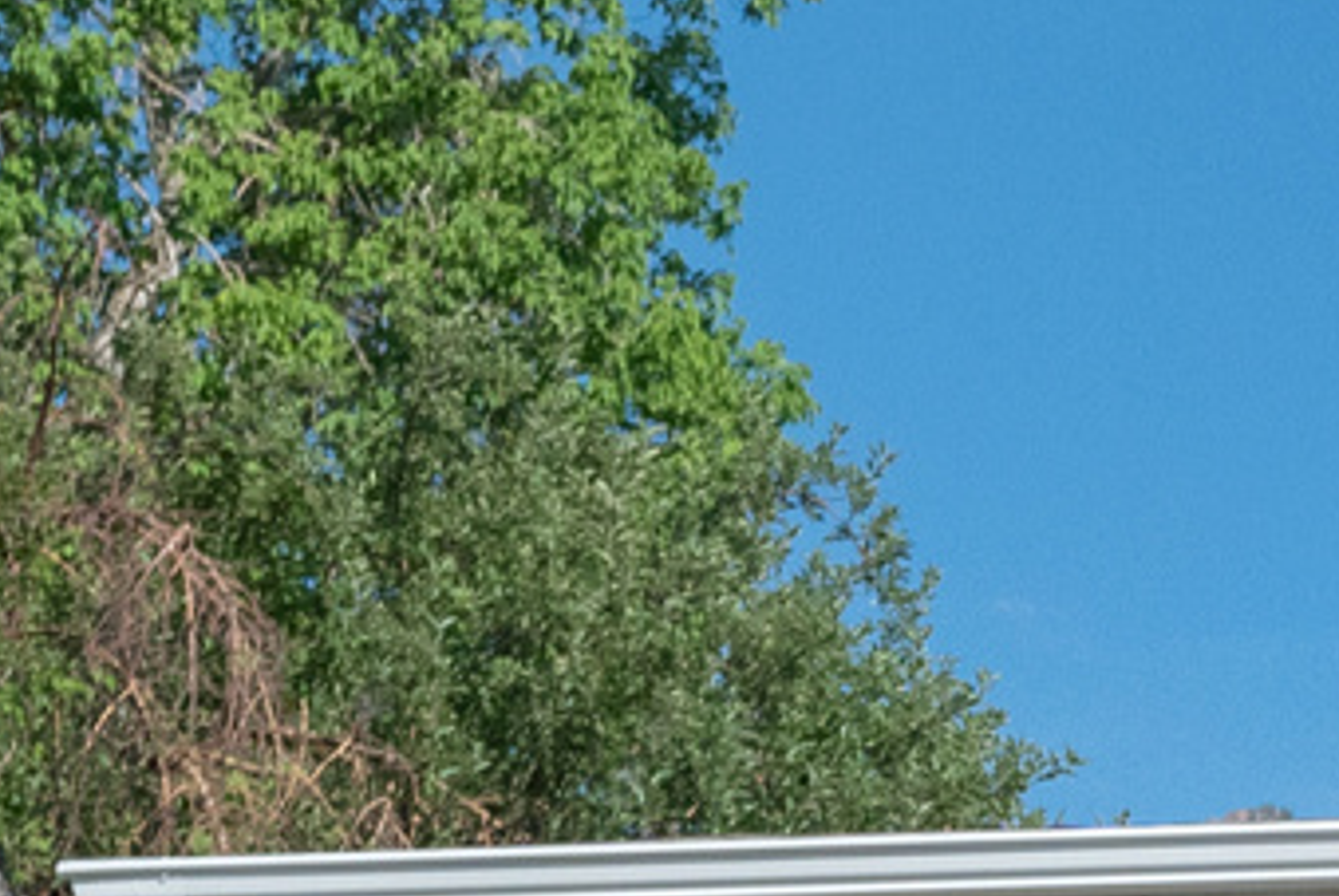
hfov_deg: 10.9
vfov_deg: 7.0
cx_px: 2026
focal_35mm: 181
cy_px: 2520
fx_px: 6741
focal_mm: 30
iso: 1600
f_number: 8
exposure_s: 1/400
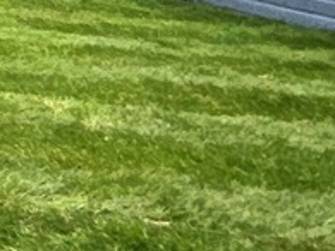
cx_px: -679
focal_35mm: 96
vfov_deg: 14.5
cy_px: -112
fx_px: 928
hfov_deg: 11.3
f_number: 2.2
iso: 32
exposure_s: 1/1111
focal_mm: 1.74
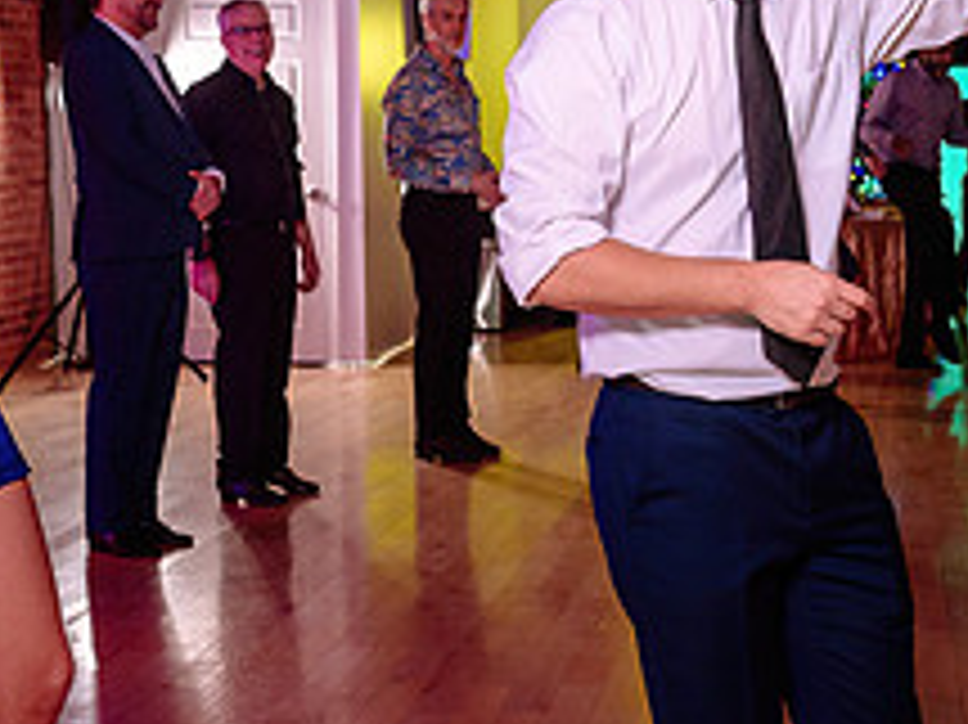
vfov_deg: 19.1
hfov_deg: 25.2
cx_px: 657
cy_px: 315
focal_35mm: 77
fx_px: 2152
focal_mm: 26
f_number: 3.5
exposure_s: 1/125
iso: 1000
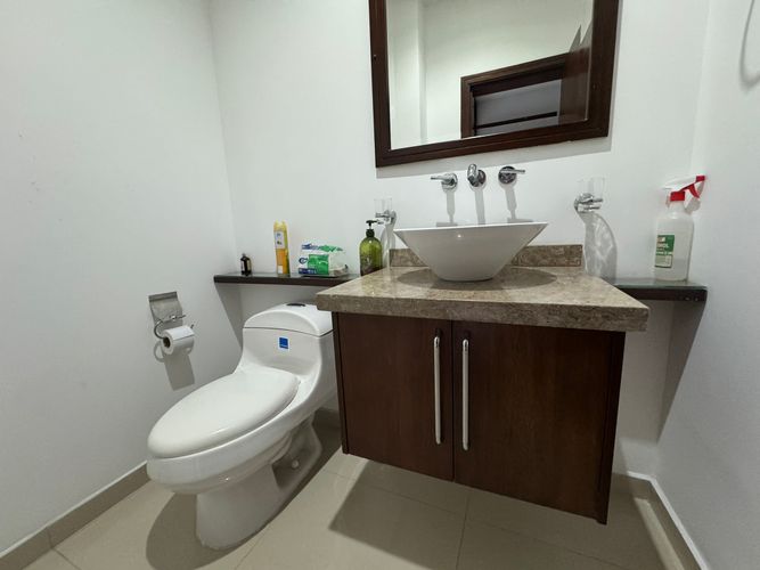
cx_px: 380
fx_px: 307
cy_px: 285
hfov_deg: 102.1
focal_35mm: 14
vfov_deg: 85.7
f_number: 2.2
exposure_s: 1/60
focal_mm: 2.22
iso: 640
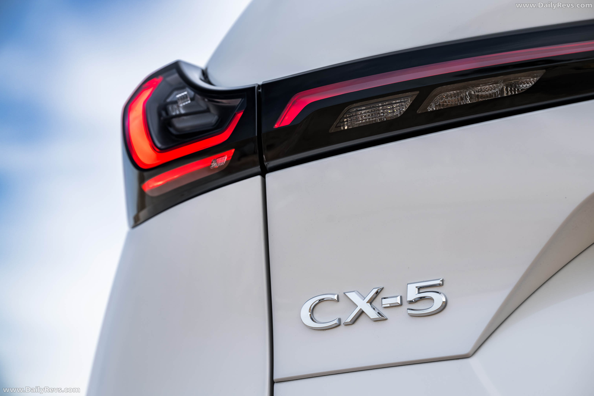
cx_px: 297
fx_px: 1980
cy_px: 198
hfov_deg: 17.1
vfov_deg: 11.4
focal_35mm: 120
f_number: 5.6
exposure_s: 1/320
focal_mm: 120
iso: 160
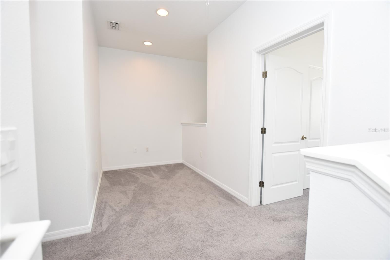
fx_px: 162
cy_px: 130
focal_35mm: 15
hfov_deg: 100.4
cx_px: 195
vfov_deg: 77.3
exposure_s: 1/80
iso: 200
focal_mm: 10
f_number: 4.5
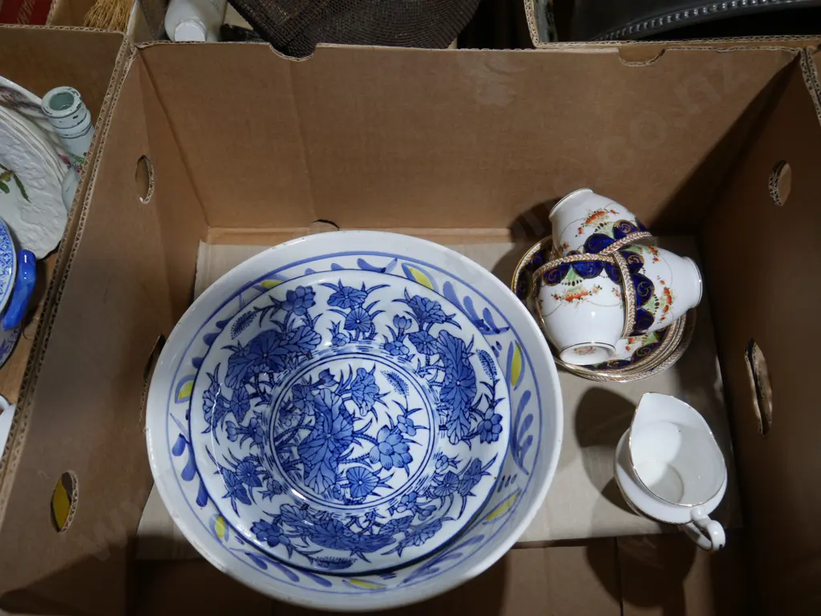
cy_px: 308
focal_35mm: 32
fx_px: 759
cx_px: 410
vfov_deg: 44.2
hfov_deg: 56.8
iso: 200
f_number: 3.6
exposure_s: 1/80
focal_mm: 16
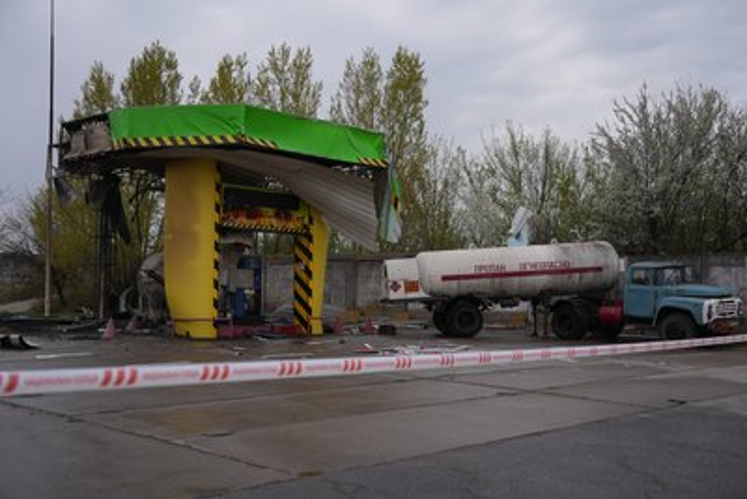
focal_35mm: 43
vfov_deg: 31.2
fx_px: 893
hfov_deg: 45.4
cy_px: 250
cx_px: 374
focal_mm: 43
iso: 100
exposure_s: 1/2500
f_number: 2.8
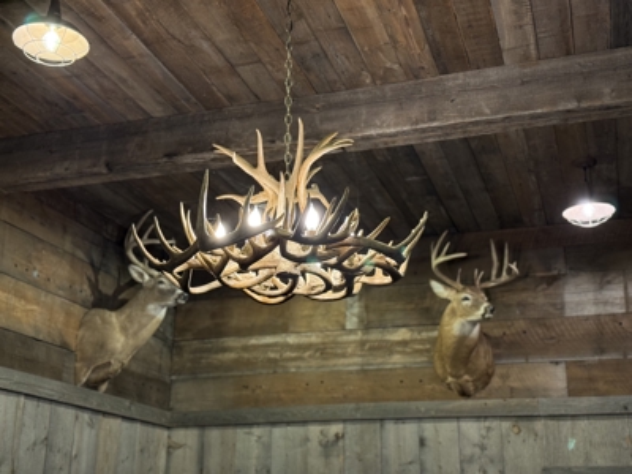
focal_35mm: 48
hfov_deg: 39.7
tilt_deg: +18.7
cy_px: 237
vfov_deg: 30.3
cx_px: 316
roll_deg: +0.0
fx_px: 876
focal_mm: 6.76
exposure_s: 1/60
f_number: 1.78
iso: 100
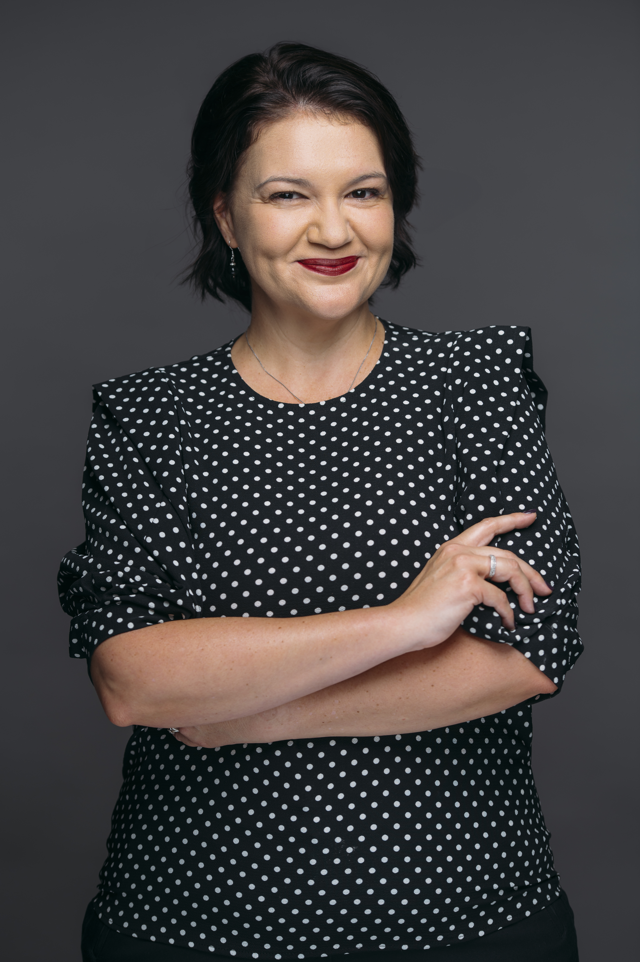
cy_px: 481
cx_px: 320
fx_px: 2804
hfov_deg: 13.0
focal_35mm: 105
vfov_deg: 19.5
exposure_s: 1/160
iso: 50
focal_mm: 105
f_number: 5
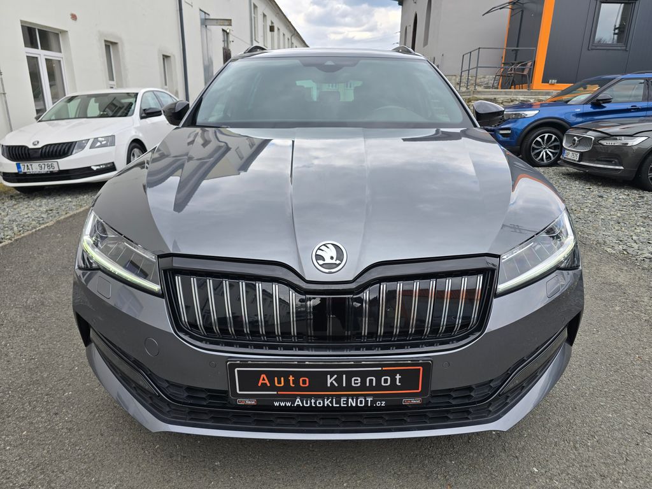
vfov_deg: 58.9
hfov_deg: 73.9
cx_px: 326
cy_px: 244
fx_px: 433
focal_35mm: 23
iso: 12
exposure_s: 1/180
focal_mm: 6.3
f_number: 1.7
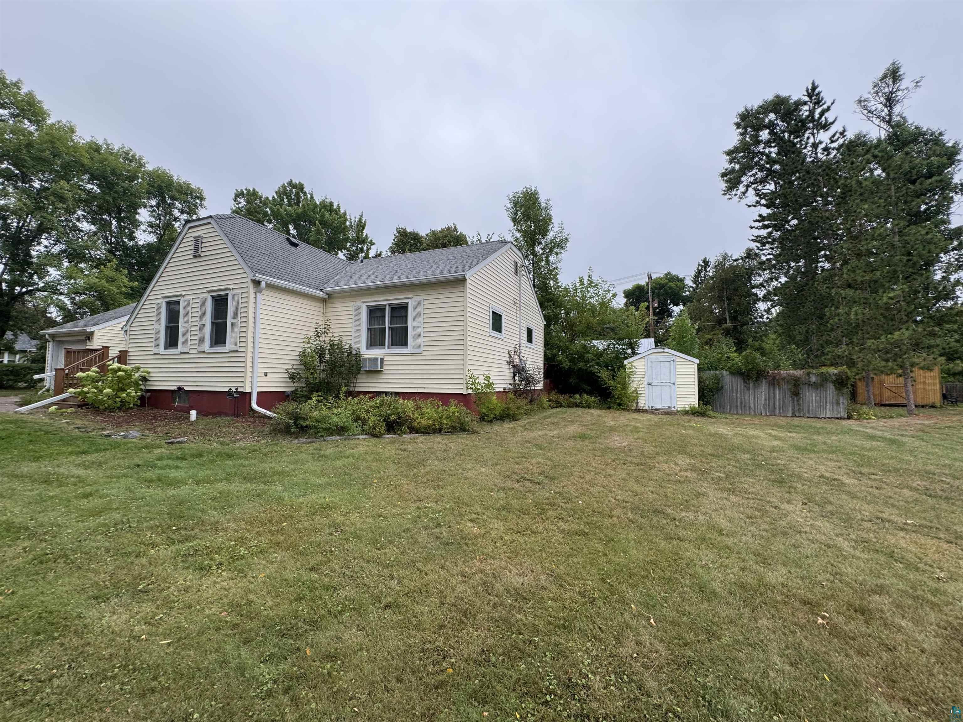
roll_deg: +0.2
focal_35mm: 14
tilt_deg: +3.9
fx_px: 389
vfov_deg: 85.7
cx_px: 482
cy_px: 361
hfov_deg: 102.1
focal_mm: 2.22
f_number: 2.2
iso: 40
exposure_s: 1/283
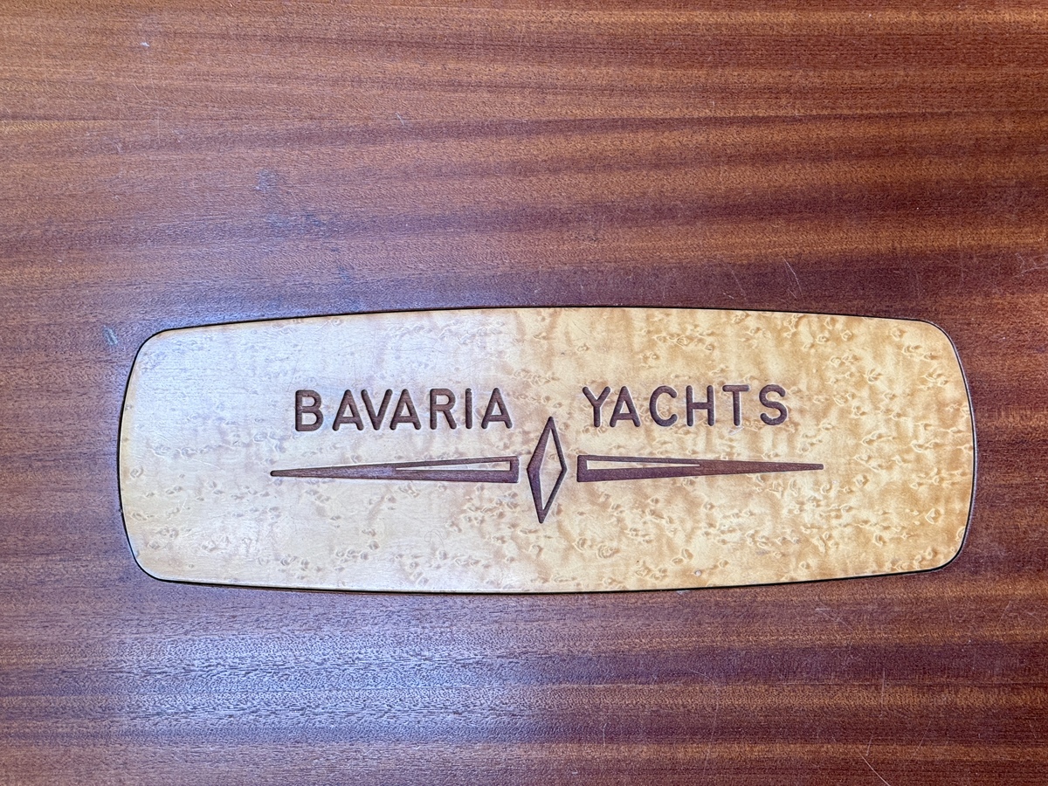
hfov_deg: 39.7
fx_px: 1453
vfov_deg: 30.3
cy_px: 393
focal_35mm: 48
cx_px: 524
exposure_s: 1/116
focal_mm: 6.76
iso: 100
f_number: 1.78
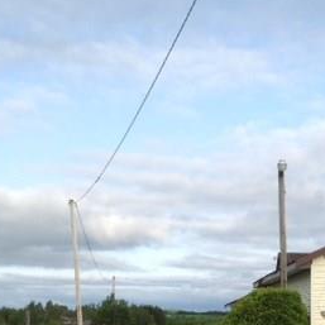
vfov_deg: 21.9
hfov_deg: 22.0
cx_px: 287
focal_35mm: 77
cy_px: 293
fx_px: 818
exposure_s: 1/1120
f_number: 2.4
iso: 50
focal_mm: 4.28
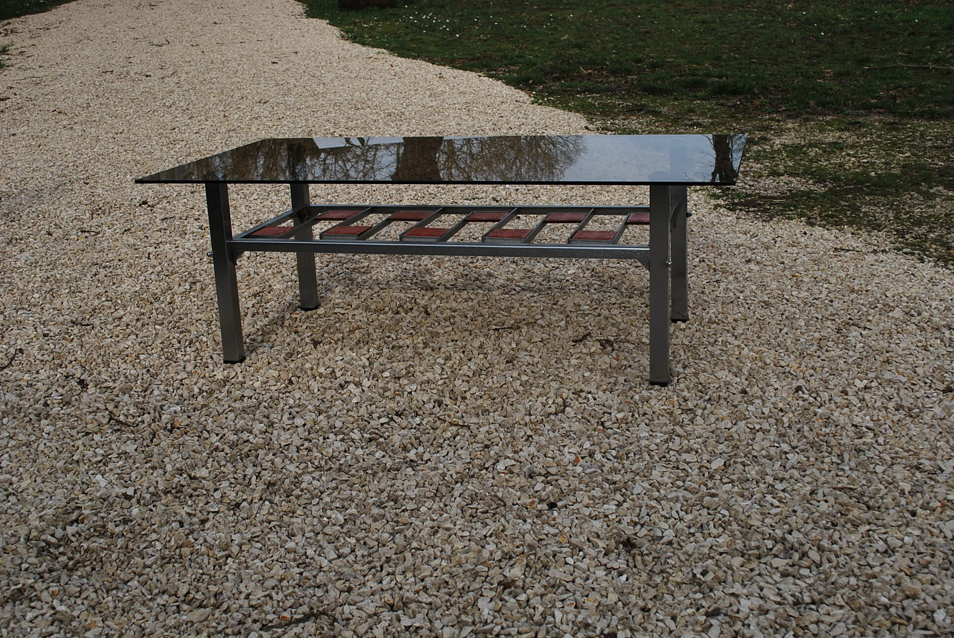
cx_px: 477
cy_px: 319
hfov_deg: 49.5
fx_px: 1035
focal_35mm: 39
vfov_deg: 34.3
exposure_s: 1/200
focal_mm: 26
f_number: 7.1
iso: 100
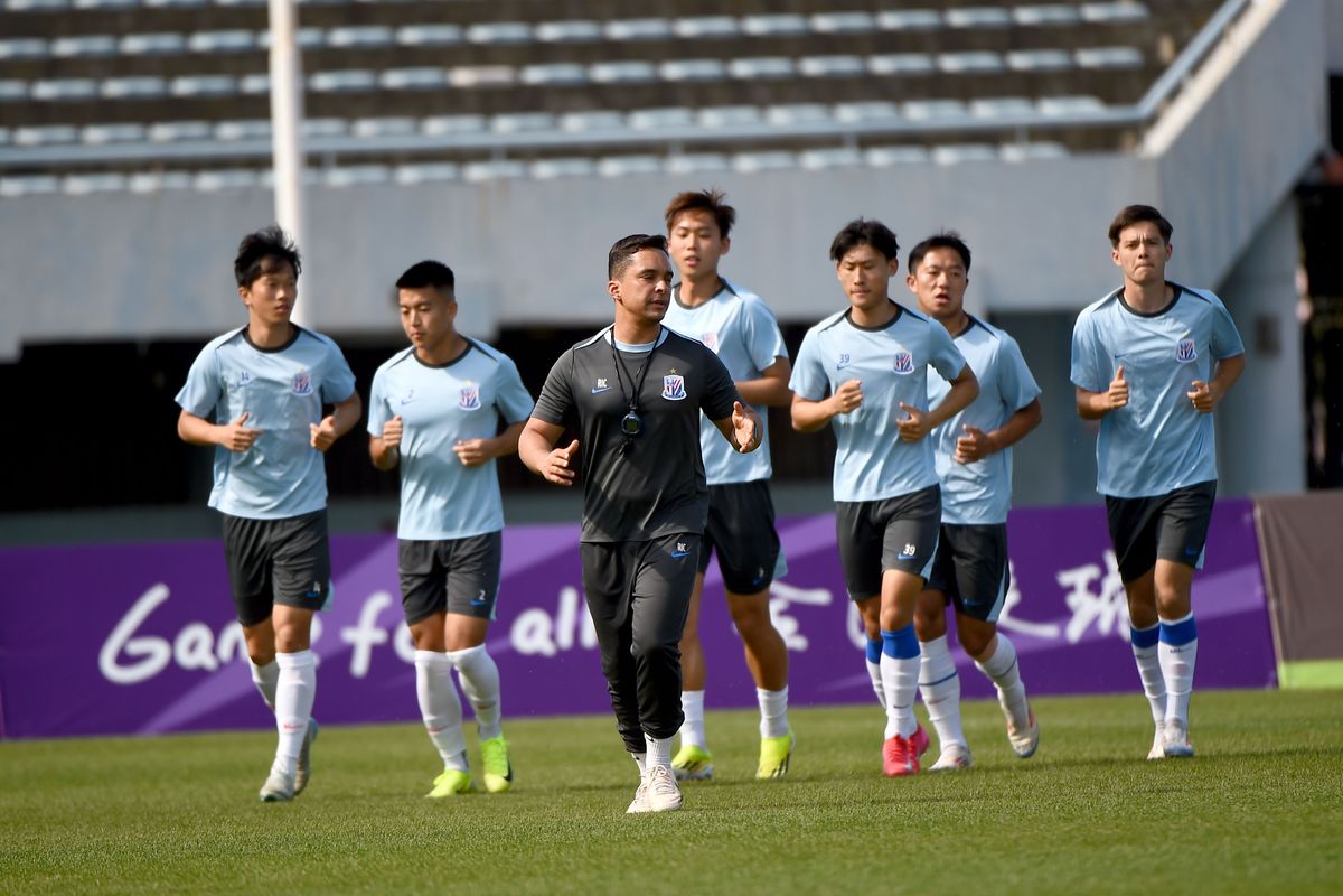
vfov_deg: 3.4
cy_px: 448
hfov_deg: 5.2
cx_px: 672
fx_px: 14921
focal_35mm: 400
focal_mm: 400
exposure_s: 1/800
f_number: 4
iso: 200
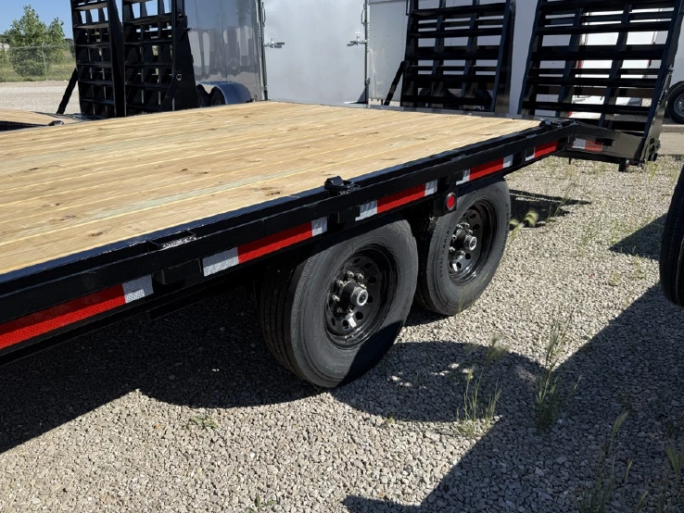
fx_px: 514
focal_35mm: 26
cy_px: 258
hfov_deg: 67.2
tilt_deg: -22.0
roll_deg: +1.1
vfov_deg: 53.1
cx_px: 325
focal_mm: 6.76
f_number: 1.78
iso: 80
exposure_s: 1/4975
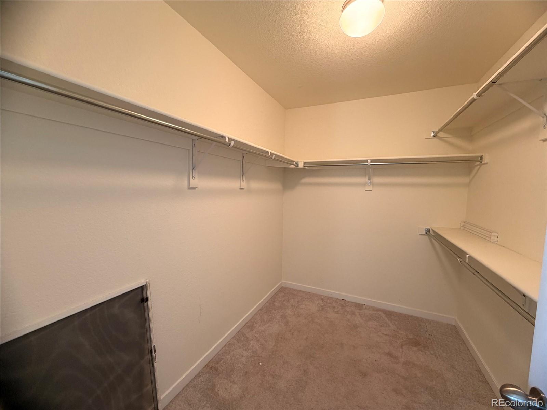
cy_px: 205
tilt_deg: -4.4
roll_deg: +0.6
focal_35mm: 14
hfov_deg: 102.1
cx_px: 274
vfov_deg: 85.7
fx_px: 221
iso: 160
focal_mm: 2.22
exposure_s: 1/60
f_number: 2.2
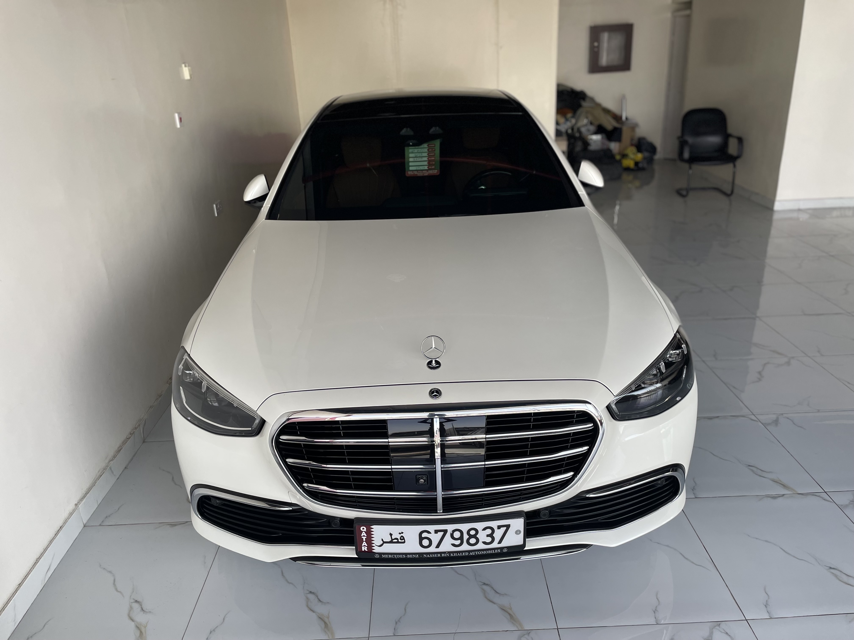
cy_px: 320
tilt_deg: -22.8
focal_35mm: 26
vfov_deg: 53.1
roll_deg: +2.8
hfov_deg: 67.3
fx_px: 641
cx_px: 427
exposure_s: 1/606
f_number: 1.6
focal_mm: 4.2
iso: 50
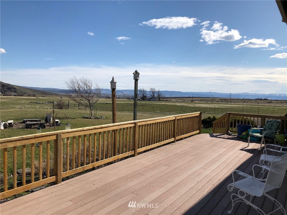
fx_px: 232
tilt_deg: -3.2
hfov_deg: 63.4
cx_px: 144
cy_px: 108
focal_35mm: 28
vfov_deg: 49.7
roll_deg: -1.1
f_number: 1.8
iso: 25
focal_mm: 3.99
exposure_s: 1/4000
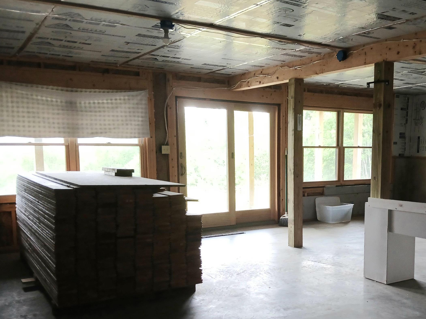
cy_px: 201
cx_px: 295
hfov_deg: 47.9
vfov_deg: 37.5
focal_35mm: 38
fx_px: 468
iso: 100
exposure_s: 1/50.3
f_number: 1.8
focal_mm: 3.98
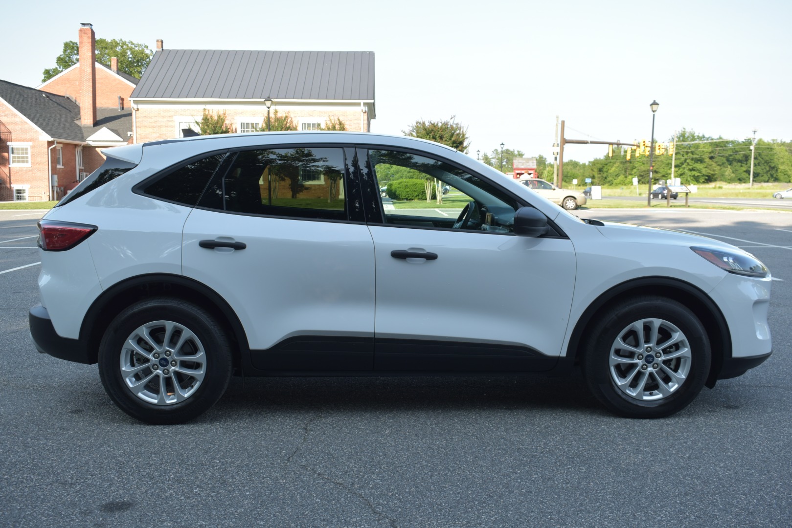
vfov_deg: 36.9
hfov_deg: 53.1
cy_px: 264
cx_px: 396
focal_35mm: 36
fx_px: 792
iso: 100
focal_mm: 24
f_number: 5.6
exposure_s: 1/125
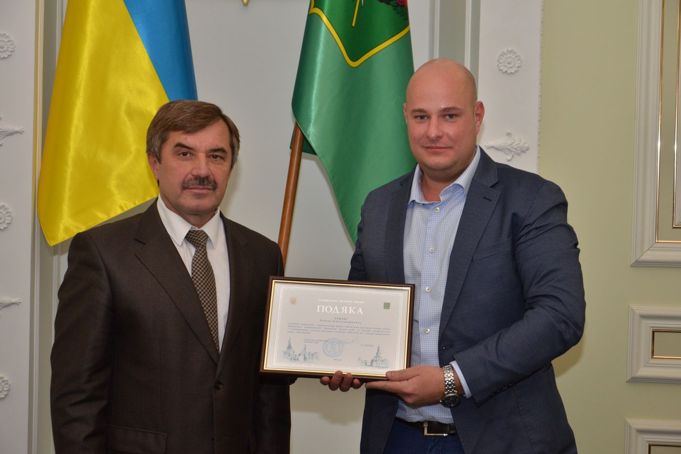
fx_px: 1437
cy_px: 226
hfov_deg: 26.7
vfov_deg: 17.9
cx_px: 337
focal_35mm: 76
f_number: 5
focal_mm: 50
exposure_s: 1/250
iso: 800
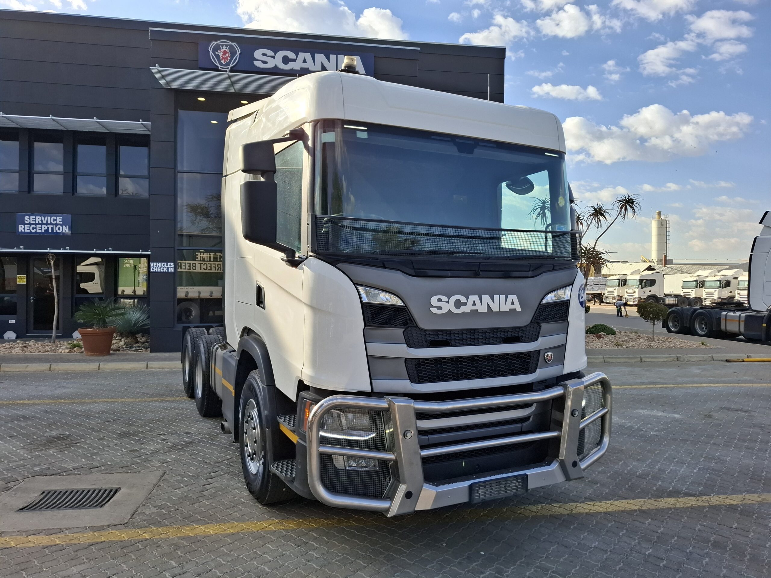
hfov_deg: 73.9
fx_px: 512
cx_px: 386
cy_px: 289
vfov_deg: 58.9
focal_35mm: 23
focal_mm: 5.54
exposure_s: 1/1357
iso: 50
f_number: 1.8
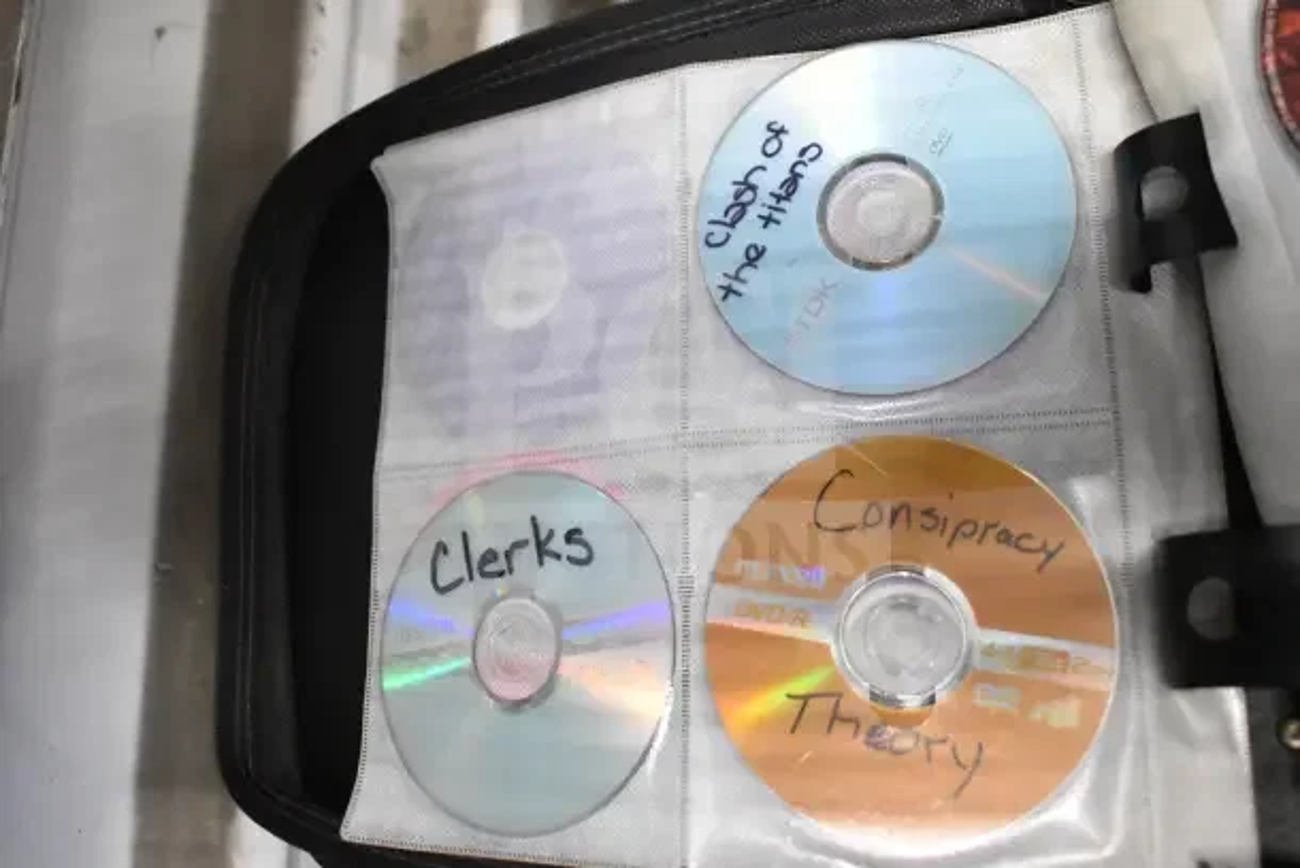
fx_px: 1138
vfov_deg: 41.7
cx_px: 650
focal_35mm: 32
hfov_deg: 59.5
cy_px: 434
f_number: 4
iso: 6400
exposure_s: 1/60
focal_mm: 21
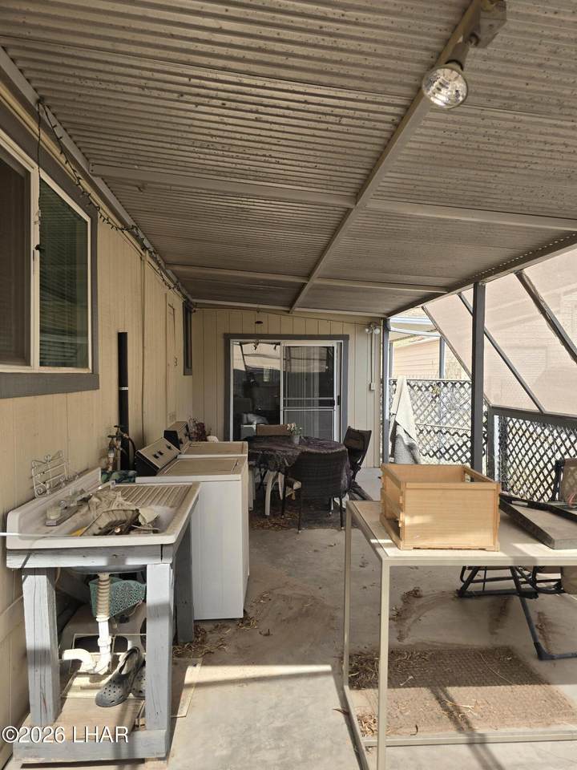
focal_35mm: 23
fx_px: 511
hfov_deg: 58.9
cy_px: 385
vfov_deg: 73.9
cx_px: 288
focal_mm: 6.3
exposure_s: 1/180
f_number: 1.7
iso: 12
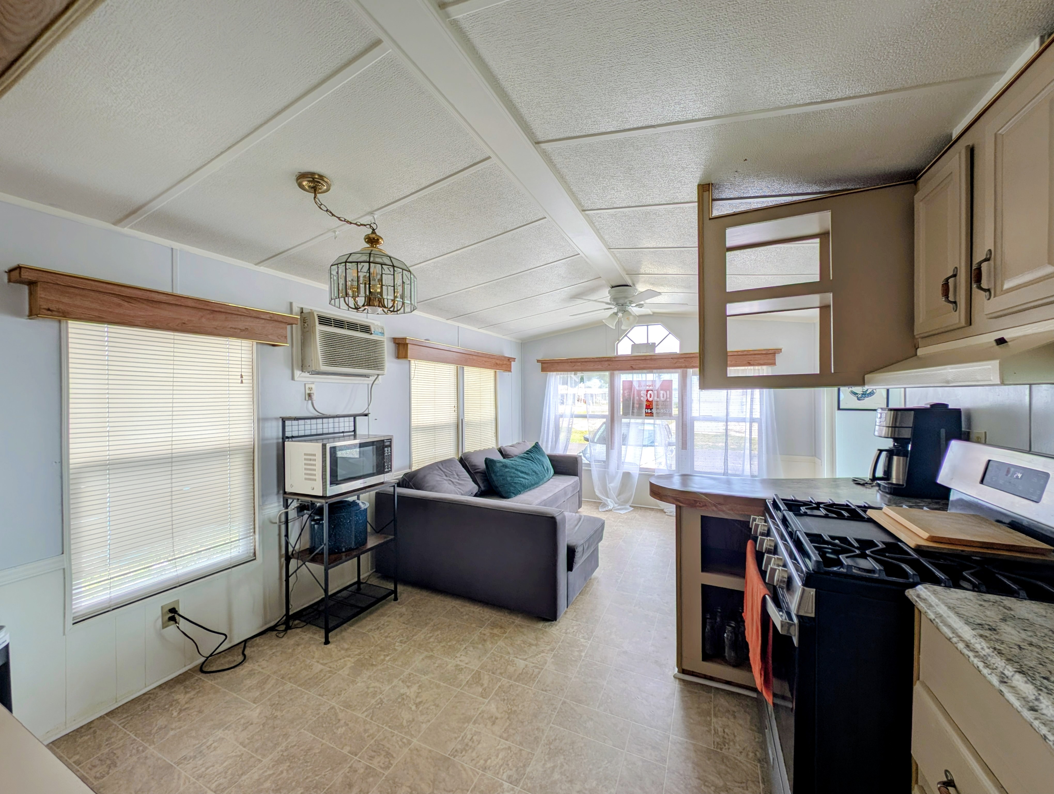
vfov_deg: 94.6
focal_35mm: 12
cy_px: 397
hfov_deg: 110.5
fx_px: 366
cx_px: 527
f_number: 1.95
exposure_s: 1/304
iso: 40
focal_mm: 2.23
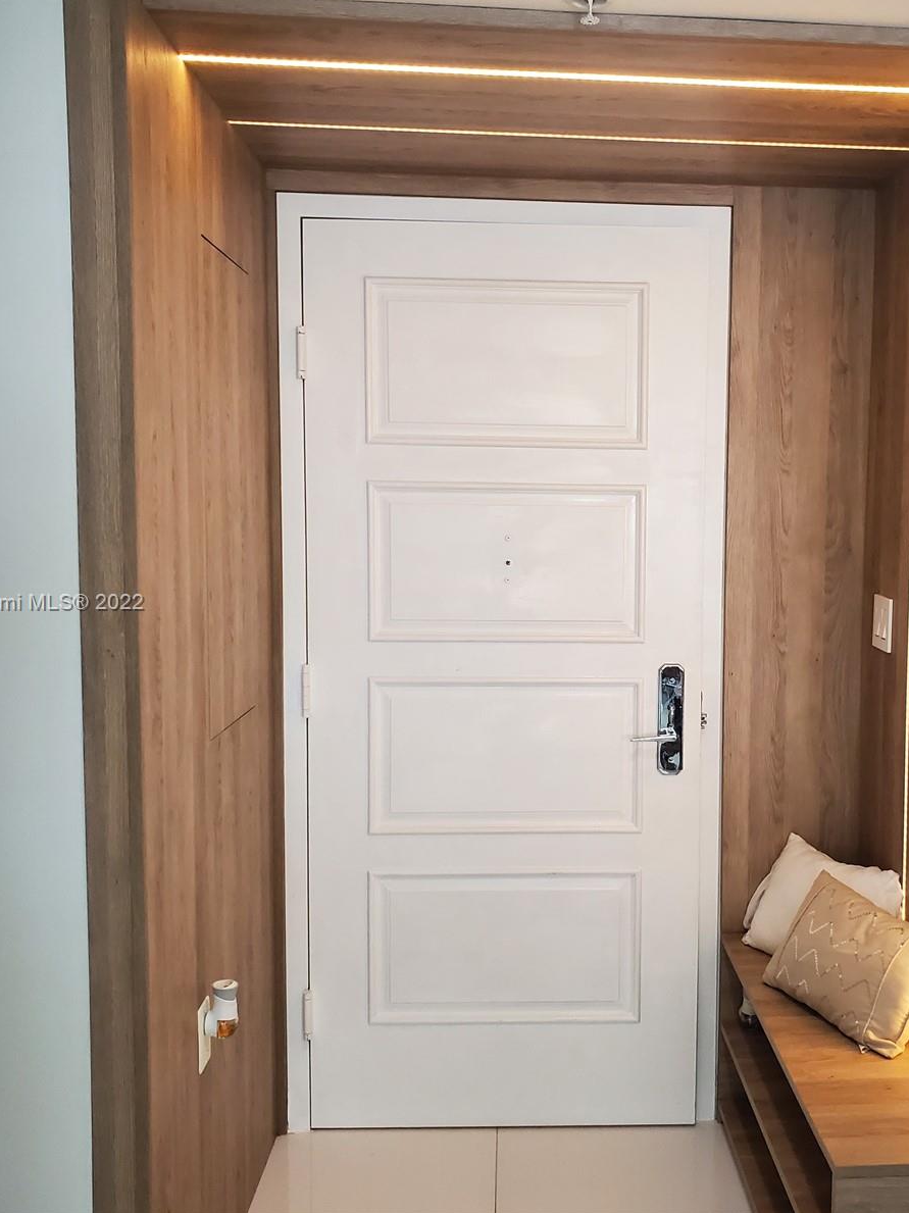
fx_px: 1226
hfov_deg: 40.0
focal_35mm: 35
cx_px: 634
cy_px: 604
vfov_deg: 52.6
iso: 320
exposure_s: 1/100
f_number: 2.4
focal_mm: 4.3
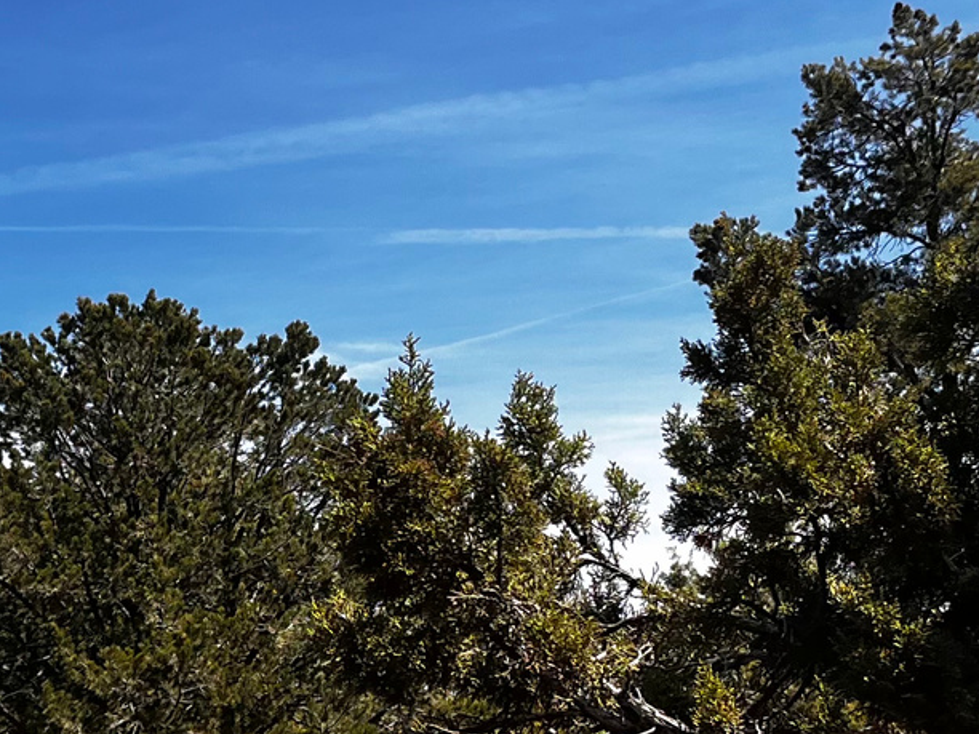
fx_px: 2461
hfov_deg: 22.5
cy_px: 421
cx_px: 376
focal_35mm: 87
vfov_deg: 17.0
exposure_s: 1/2825
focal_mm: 5.1
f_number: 1.6
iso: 50
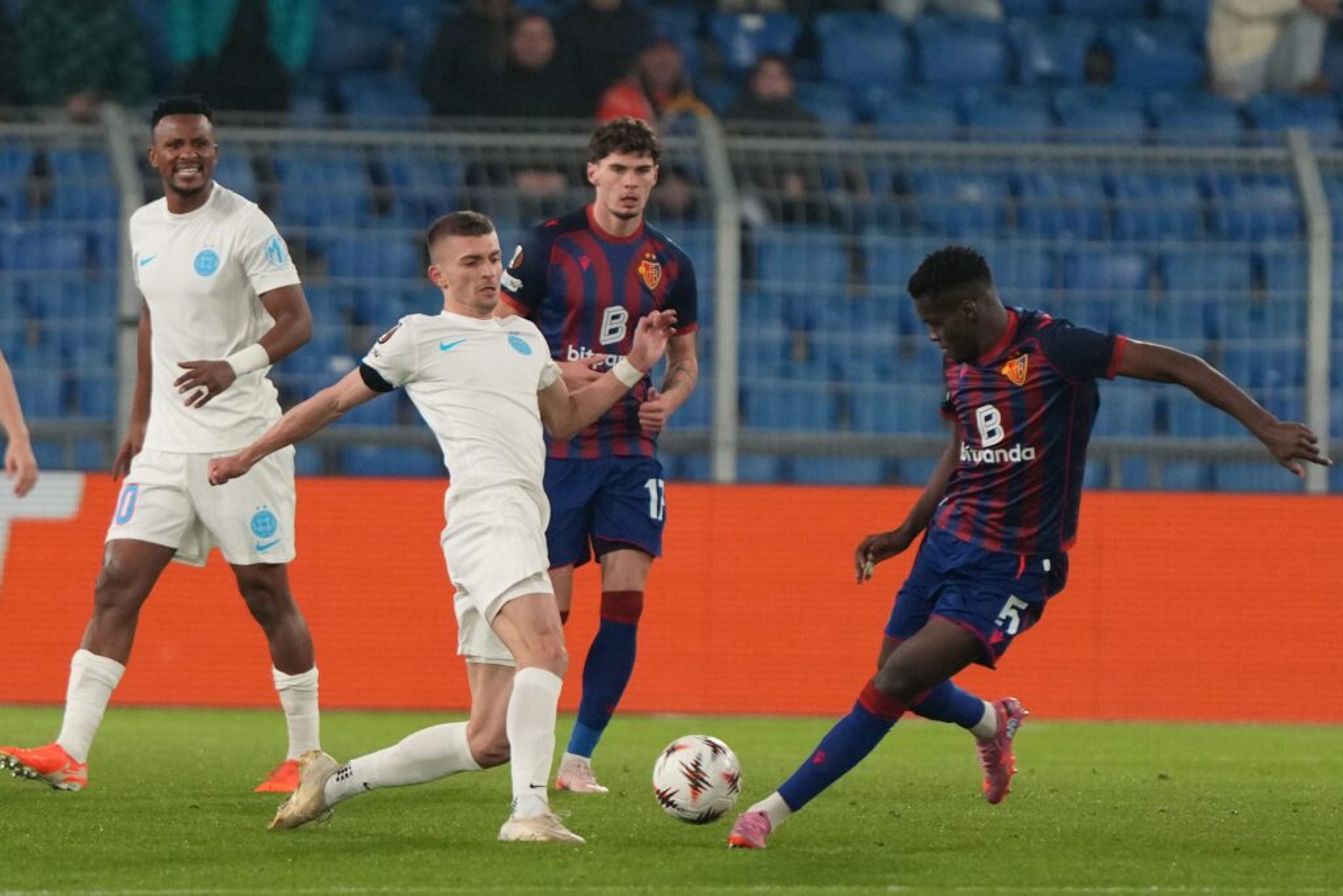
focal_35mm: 450
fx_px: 16789
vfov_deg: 3.1
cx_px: 672
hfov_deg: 4.6
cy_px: 448
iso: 2500
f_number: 2.8
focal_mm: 300
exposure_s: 1/2000
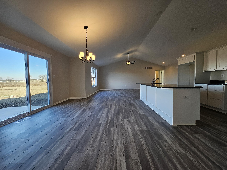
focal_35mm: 13
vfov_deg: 89.9
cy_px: 85
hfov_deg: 106.2
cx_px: 114
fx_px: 85
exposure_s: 1/60
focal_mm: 1.74
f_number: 2.2
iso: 50
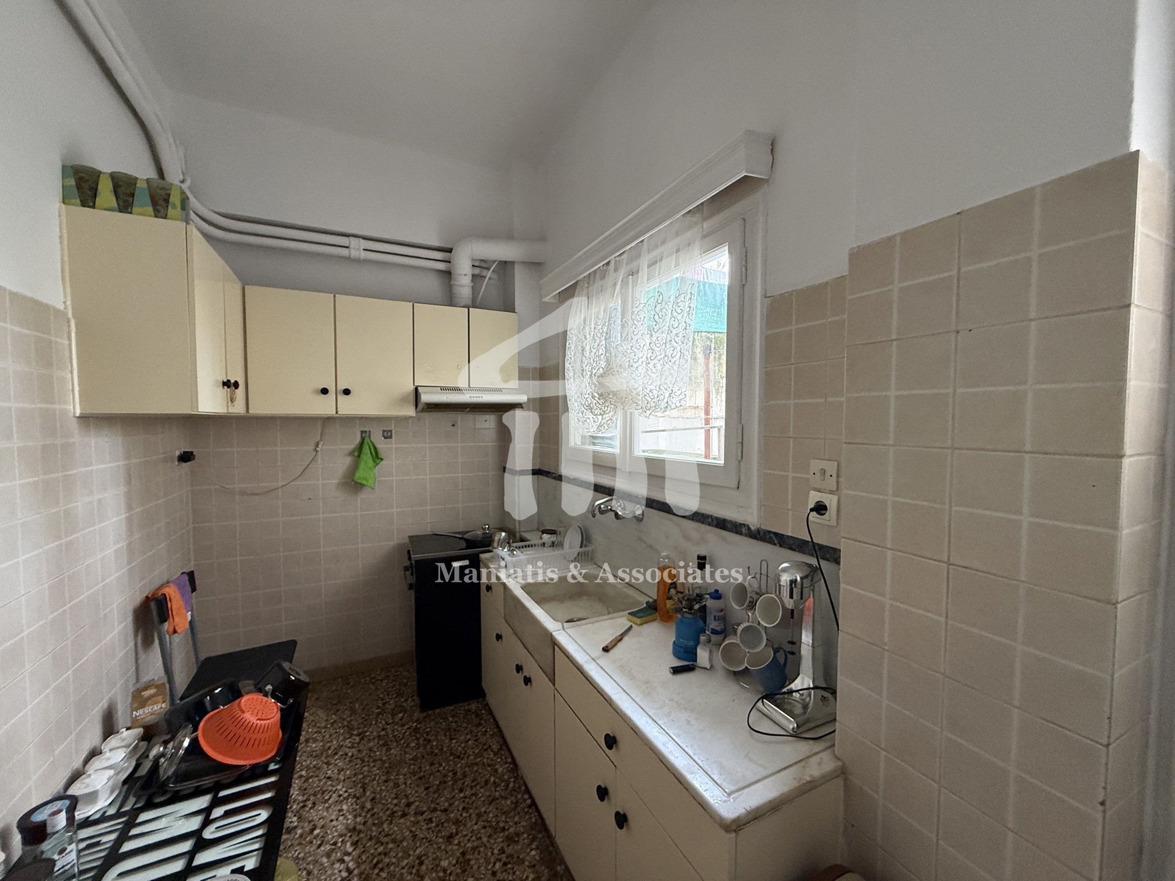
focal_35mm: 14
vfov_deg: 85.7
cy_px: 440
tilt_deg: -3.2
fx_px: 475
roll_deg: -1.0
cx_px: 588
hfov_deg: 102.1
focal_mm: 2.22
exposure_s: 1/99
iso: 320
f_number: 2.2
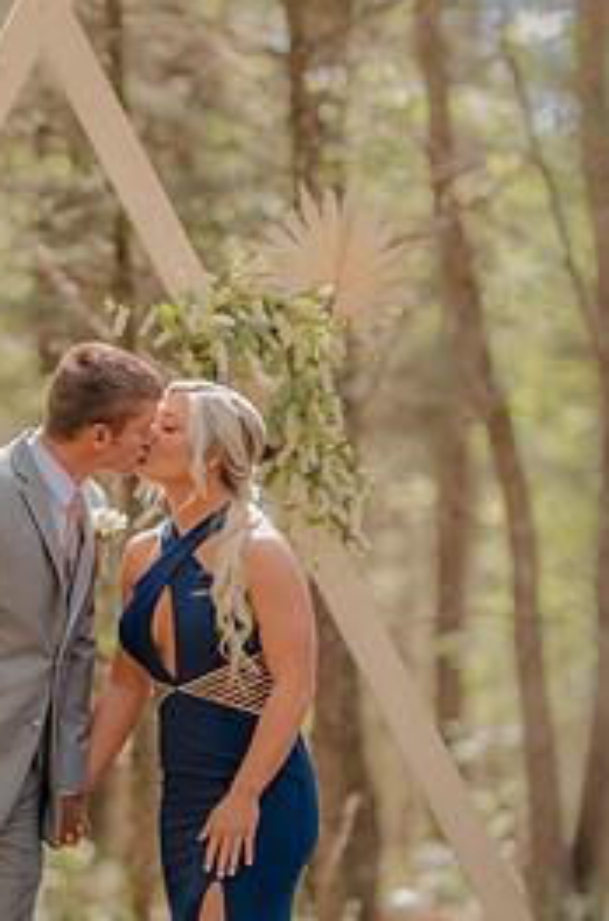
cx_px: 114
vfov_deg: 11.4
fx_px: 4591
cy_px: 476
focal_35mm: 180
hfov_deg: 7.6
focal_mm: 105
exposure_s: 1/5000
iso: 2000
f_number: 1.6
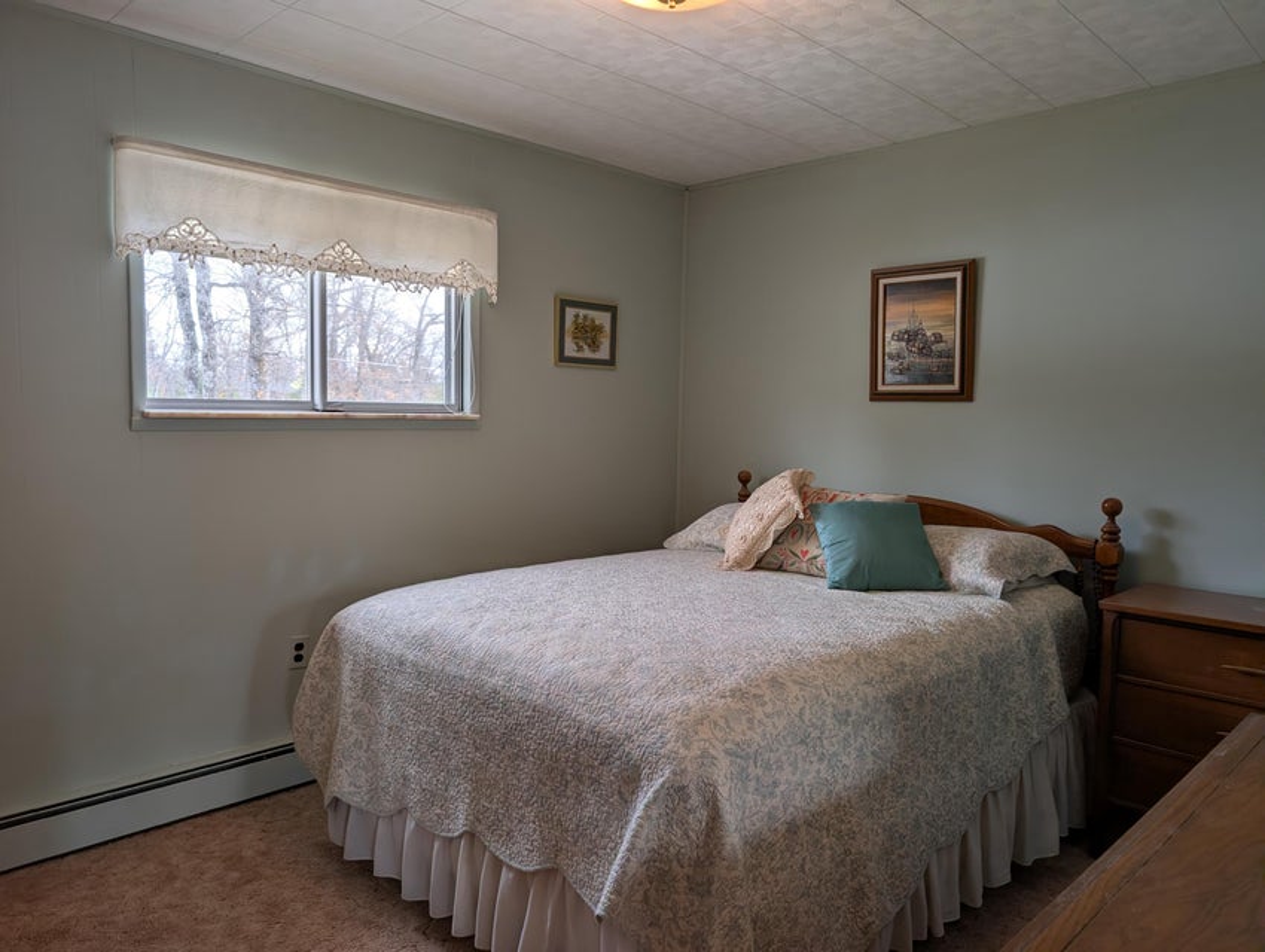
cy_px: 476
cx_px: 632
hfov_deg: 71.5
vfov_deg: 56.9
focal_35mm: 24
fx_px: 878
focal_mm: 6.9
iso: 25
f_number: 1.68
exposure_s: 1/120
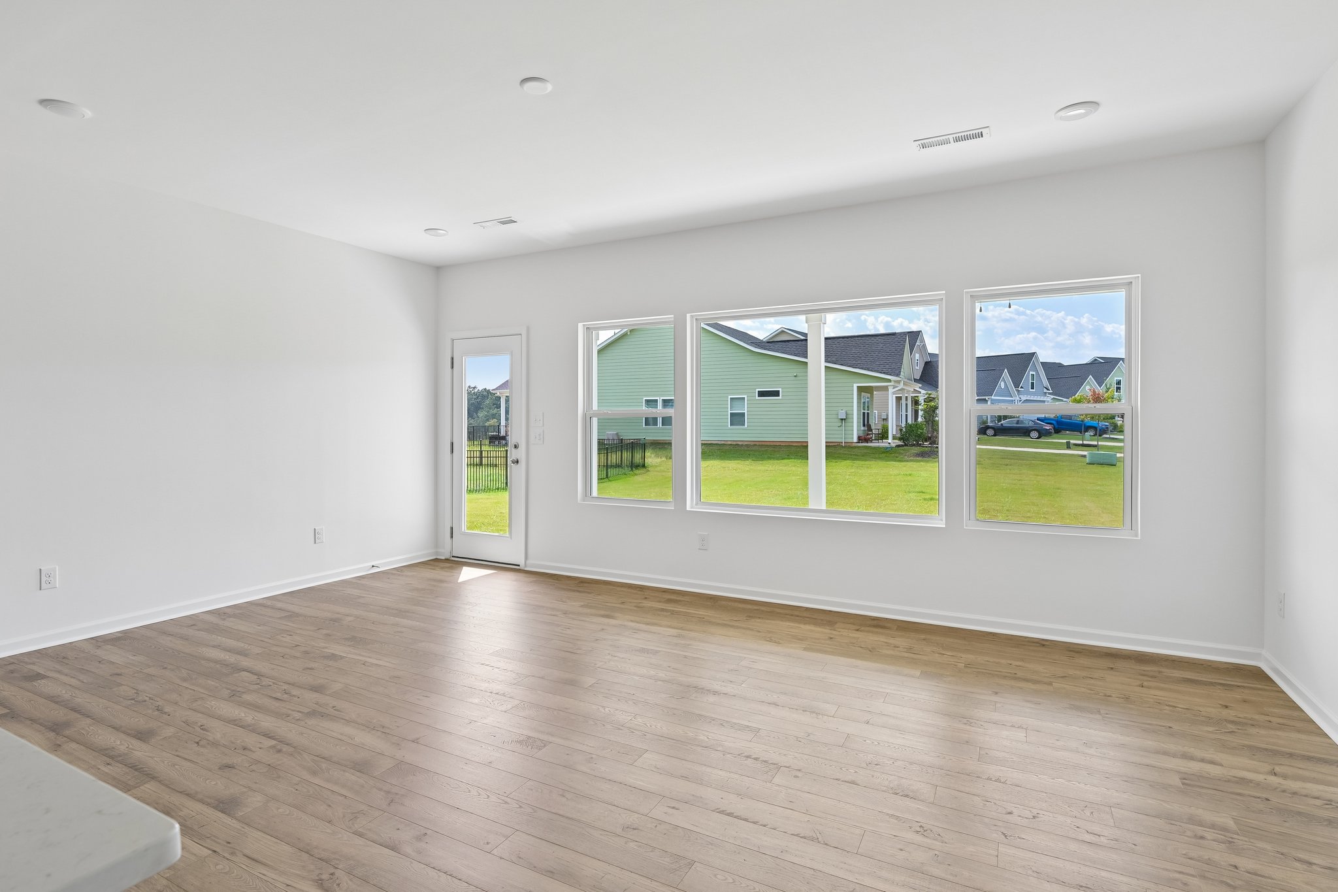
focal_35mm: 18
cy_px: 446
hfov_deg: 91.6
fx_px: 650
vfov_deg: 68.9
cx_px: 669
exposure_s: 1/20
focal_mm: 17.5
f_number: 8
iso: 125
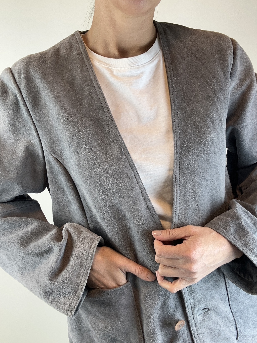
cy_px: 172
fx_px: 297
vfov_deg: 60.0
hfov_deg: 46.8
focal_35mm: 30
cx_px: 128
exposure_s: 1/100
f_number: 1.9
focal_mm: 2.69
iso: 40
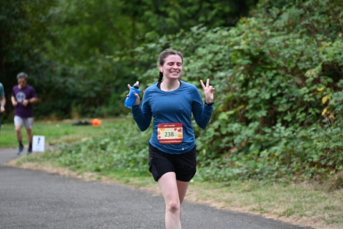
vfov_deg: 6.9
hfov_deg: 10.3
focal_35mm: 200
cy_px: 114
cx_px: 172
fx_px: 1906
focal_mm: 200
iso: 400
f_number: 6.3
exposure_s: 1/320
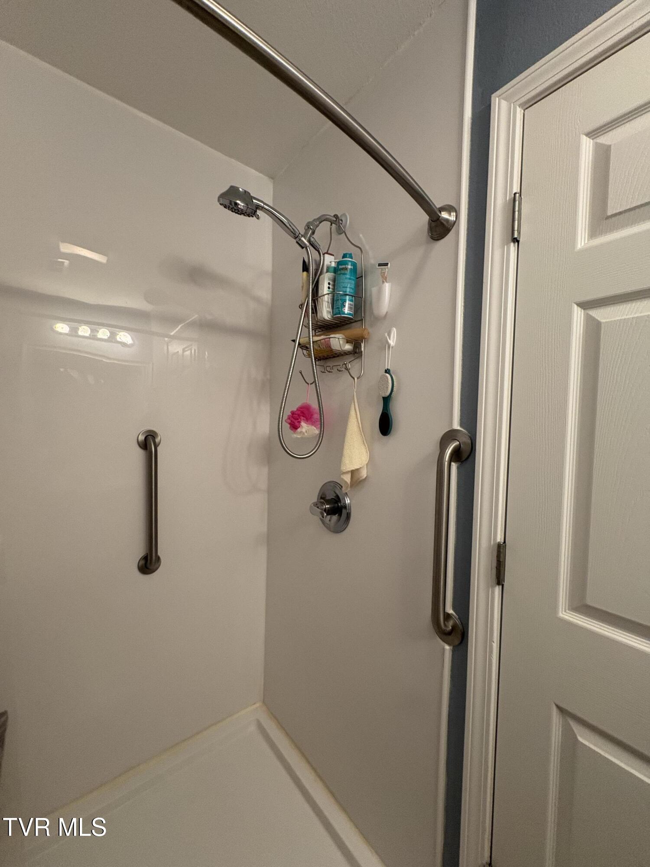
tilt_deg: -0.5
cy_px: 434
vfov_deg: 102.1
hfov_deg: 85.7
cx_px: 325
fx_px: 351
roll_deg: -1.6
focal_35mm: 14
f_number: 2.2
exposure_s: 1/60
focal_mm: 2.22
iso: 320
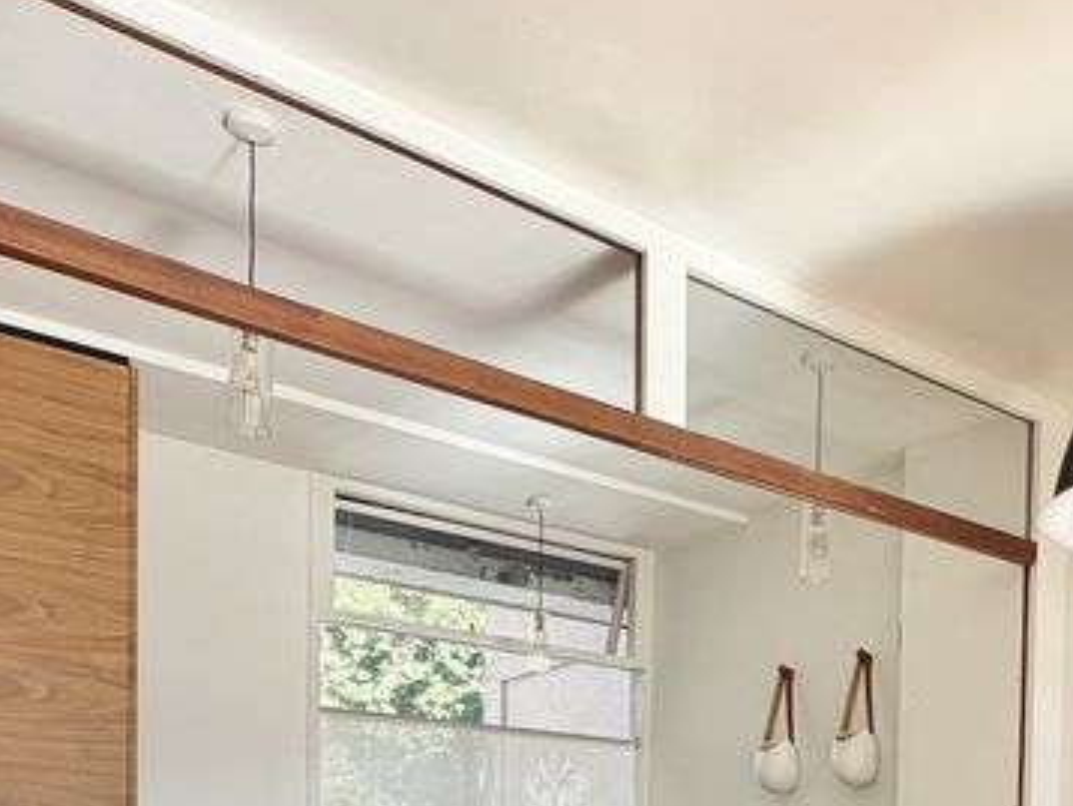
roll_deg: -1.4
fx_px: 1241
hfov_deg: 44.8
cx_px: 833
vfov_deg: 31.2
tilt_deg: -2.3
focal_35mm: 40
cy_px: 926
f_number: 2.2
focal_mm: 2.22
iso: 40
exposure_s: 1/149
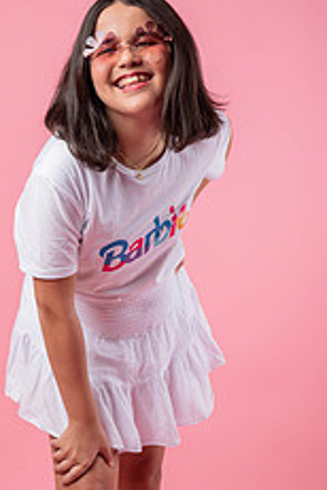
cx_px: 89
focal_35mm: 80
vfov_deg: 25.2
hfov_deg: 17.0
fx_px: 1090
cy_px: 333
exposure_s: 1/200
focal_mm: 41
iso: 250
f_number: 8
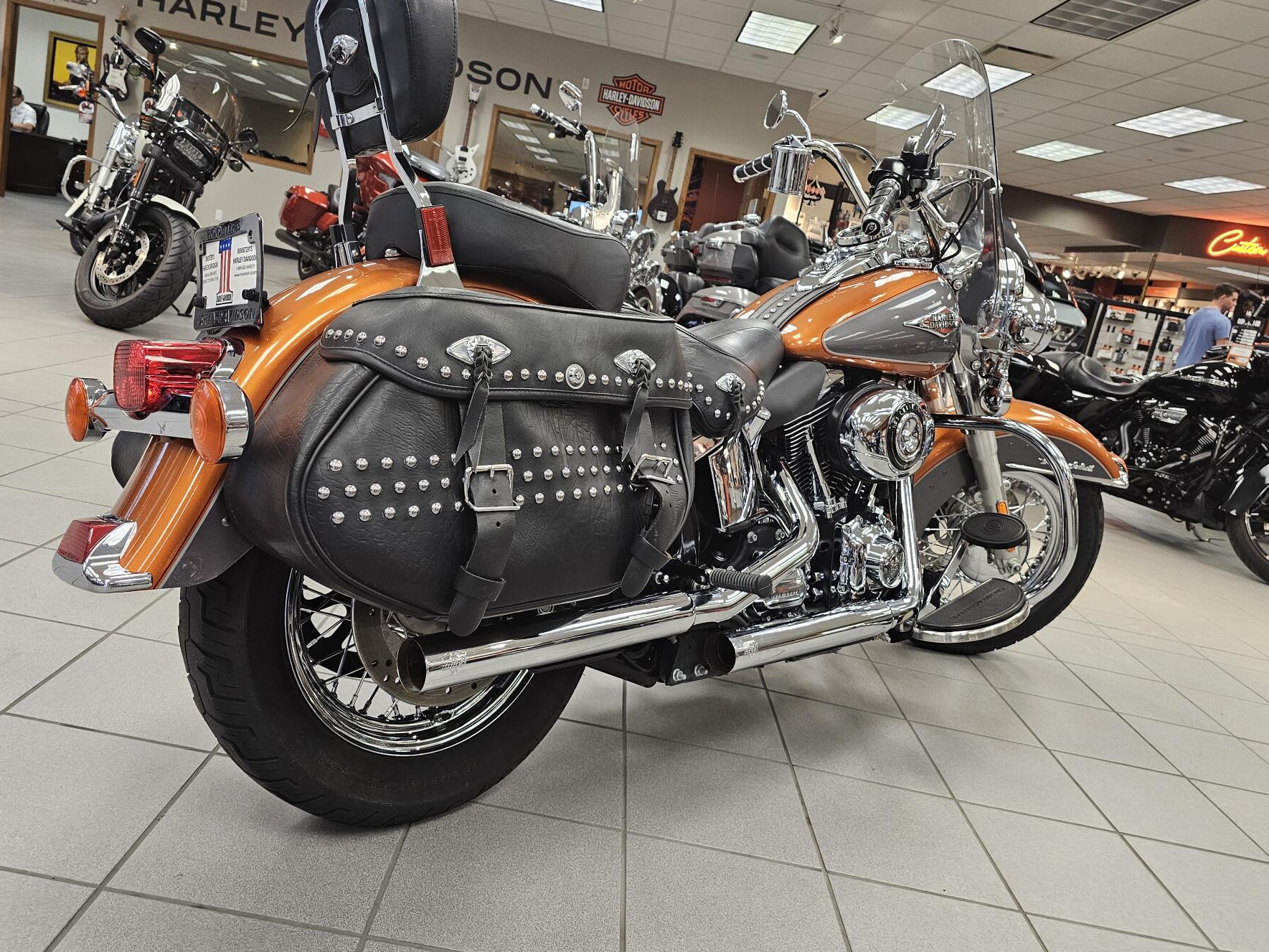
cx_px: 645
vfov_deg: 53.1
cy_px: 458
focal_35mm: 26
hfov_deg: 67.3
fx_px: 953
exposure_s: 1/120
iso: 250
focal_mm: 6.3
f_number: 1.7
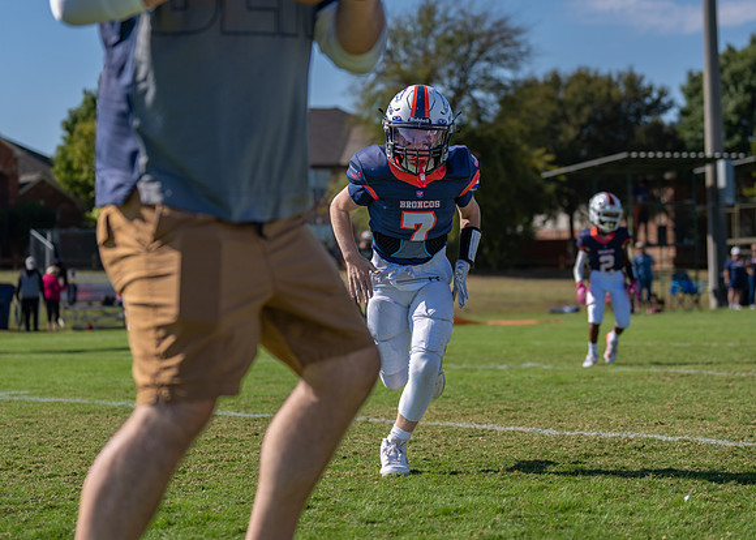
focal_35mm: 95
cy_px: 232
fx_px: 2043
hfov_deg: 21.0
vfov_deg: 15.0
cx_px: 393
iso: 100
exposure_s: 1/2500
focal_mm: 70
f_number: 2.8
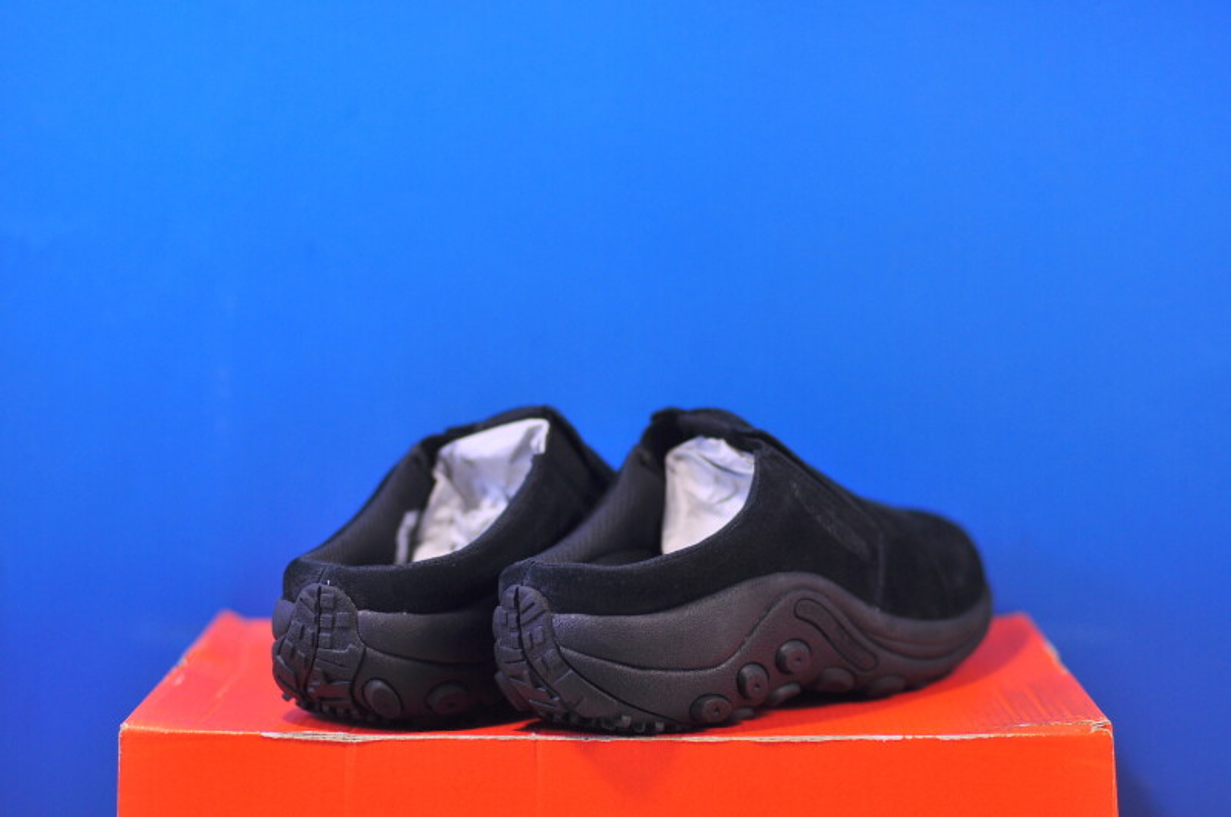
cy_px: 408
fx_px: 2561
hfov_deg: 27.0
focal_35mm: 75
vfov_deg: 18.1
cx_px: 616
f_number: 2.2
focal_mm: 50
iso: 250
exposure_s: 1/320
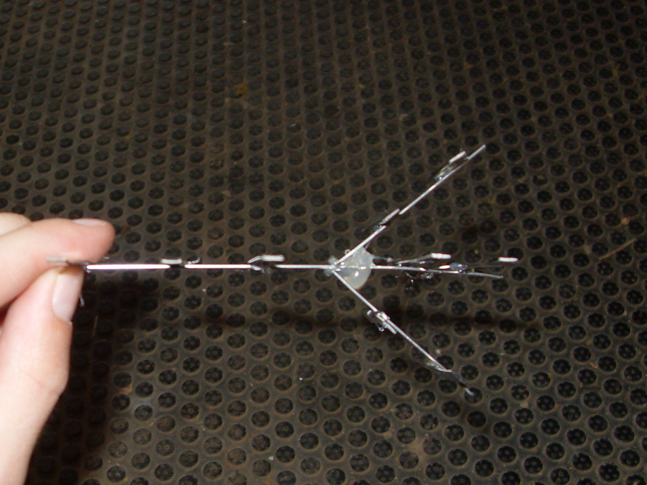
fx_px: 1047
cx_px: 273
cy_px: 284
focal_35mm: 56
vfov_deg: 26.1
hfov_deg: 34.3
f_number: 2.8
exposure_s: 1/45
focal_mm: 6.3
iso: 100
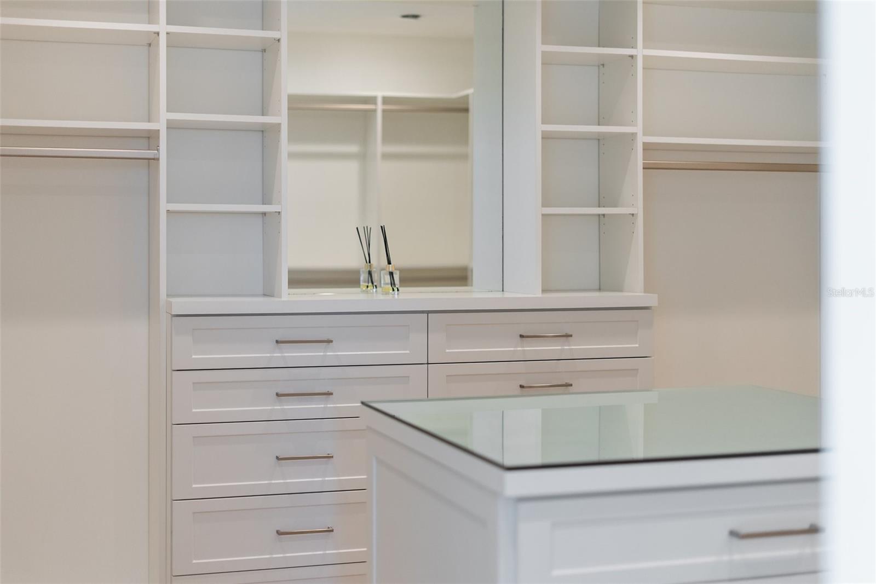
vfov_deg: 27.0
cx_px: 438
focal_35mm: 50
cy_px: 292
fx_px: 1217
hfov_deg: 39.6
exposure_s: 1/250
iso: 250
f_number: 1.8
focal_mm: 50
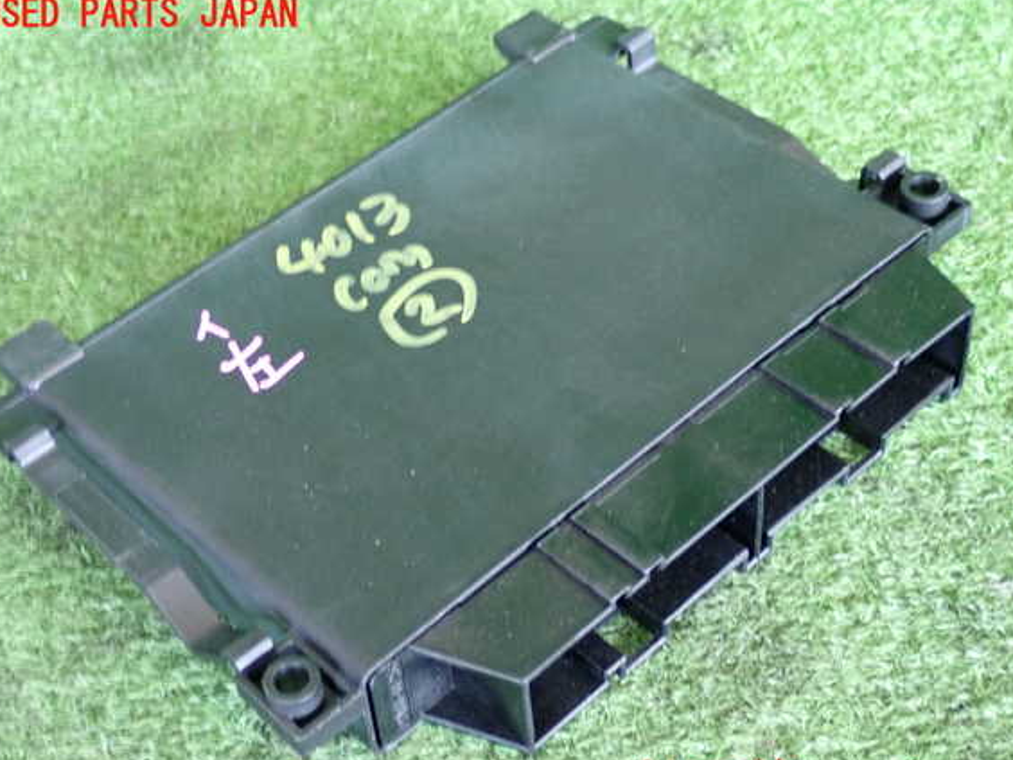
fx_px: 1931
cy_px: 397
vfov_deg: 22.3
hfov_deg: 29.4
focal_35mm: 66
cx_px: 510
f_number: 3.6
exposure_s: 1/20
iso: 800
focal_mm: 11.09
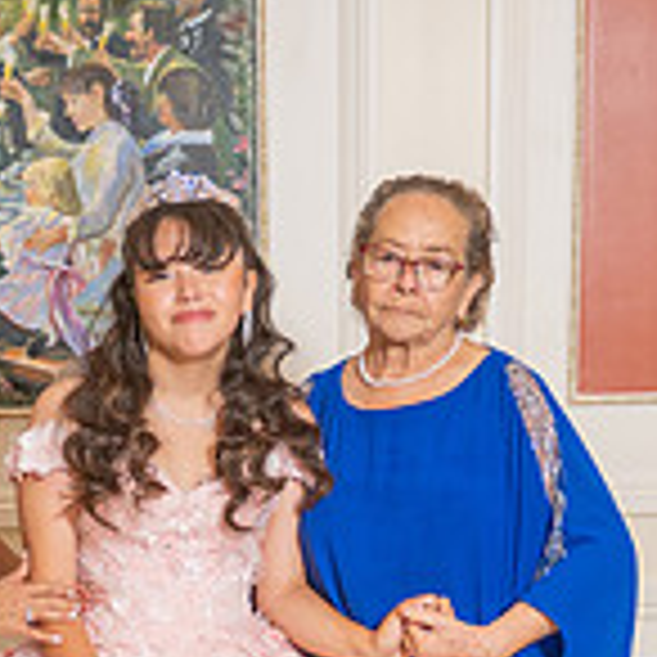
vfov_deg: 14.5
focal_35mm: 116
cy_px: 820
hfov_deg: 14.9
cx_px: 89
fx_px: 2491
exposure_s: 1/200
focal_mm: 29
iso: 320
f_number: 2.8
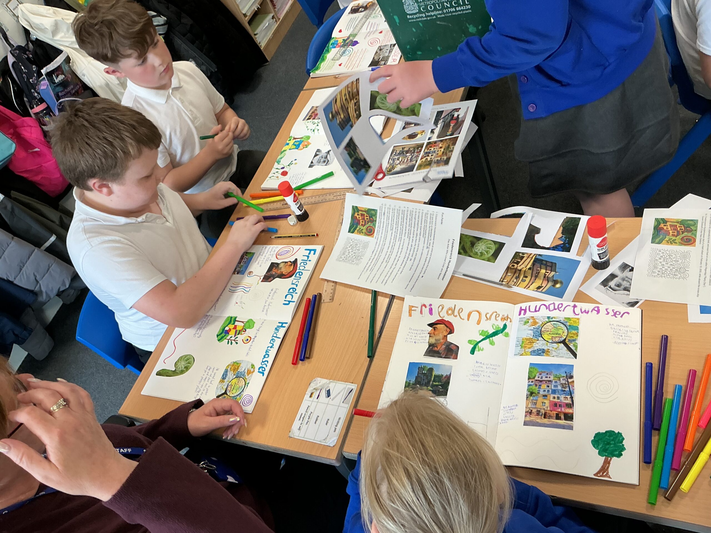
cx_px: 356
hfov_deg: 61.7
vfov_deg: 48.2
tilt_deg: -45.4
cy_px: 266
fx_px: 596
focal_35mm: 29
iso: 50
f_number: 1.8
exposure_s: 1/60
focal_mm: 3
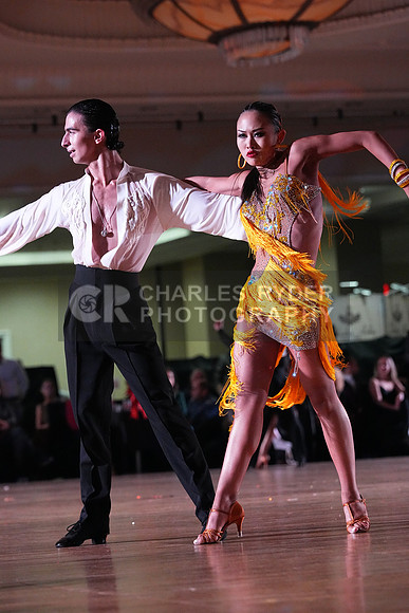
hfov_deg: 8.4
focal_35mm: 164
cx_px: 204
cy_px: 306
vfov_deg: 12.5
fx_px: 2793
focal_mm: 164
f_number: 5.6
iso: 10000
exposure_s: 1/400
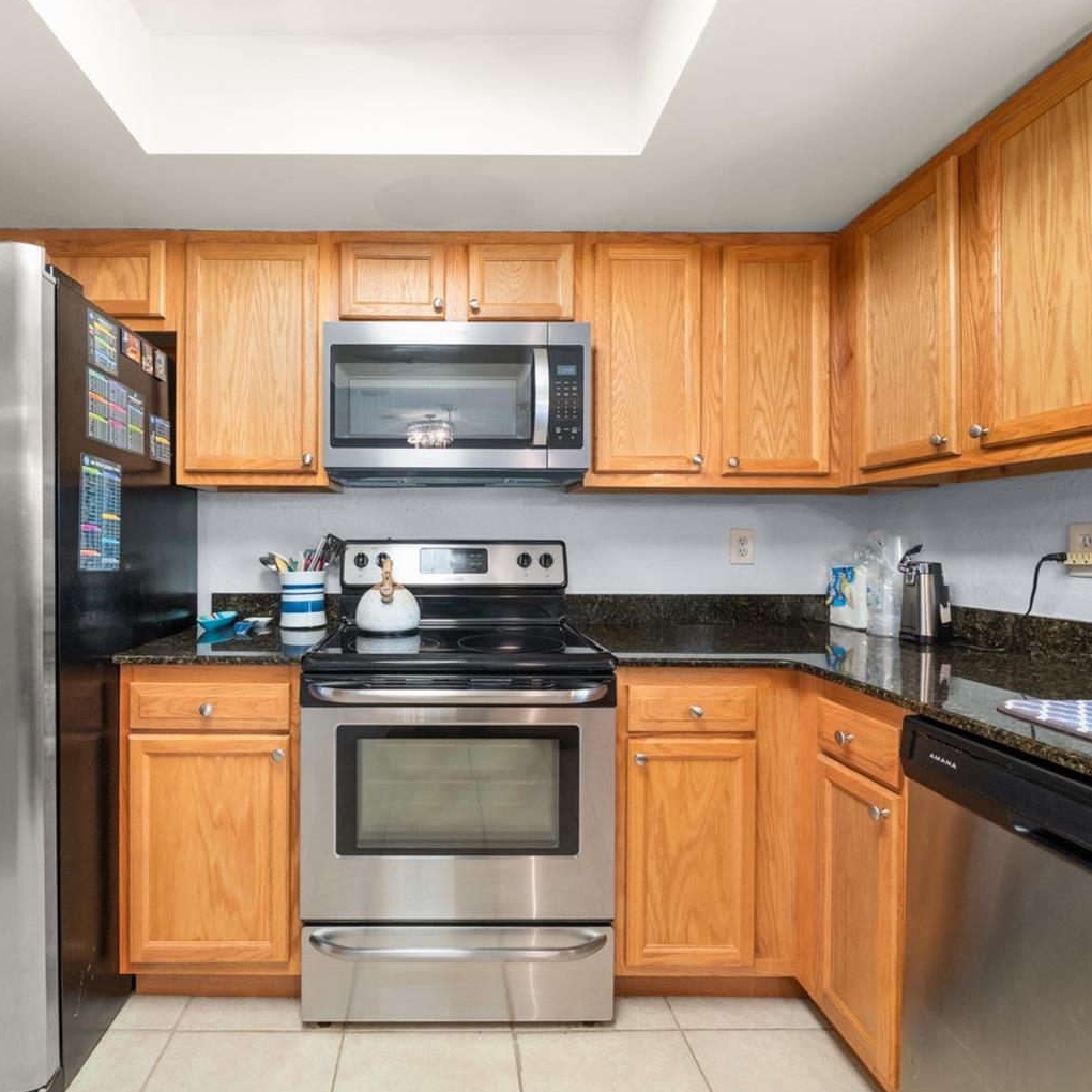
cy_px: 531
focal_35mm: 16
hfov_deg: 86.7
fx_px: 571
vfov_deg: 87.4
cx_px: 457
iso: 400
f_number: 11
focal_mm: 12
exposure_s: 1/2
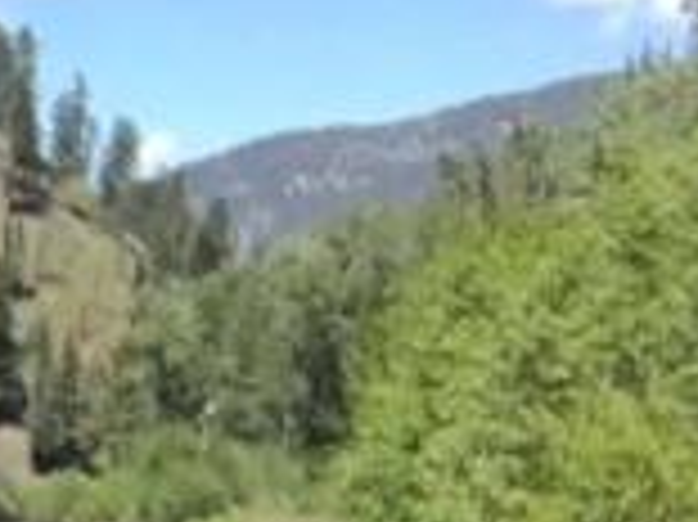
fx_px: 3627
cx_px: -1049
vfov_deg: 8.1
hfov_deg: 9.6
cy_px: 781
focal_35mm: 180
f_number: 2.2
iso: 32
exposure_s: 1/958
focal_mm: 2.65
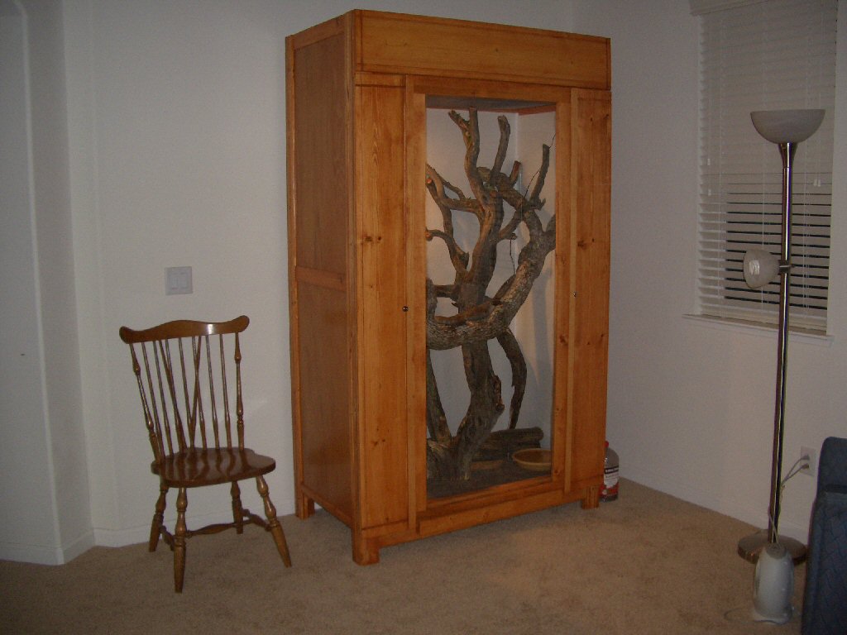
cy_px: 318
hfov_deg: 52.6
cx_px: 424
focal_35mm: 35
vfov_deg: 40.7
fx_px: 856
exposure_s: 1/60
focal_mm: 5.8
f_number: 2.6
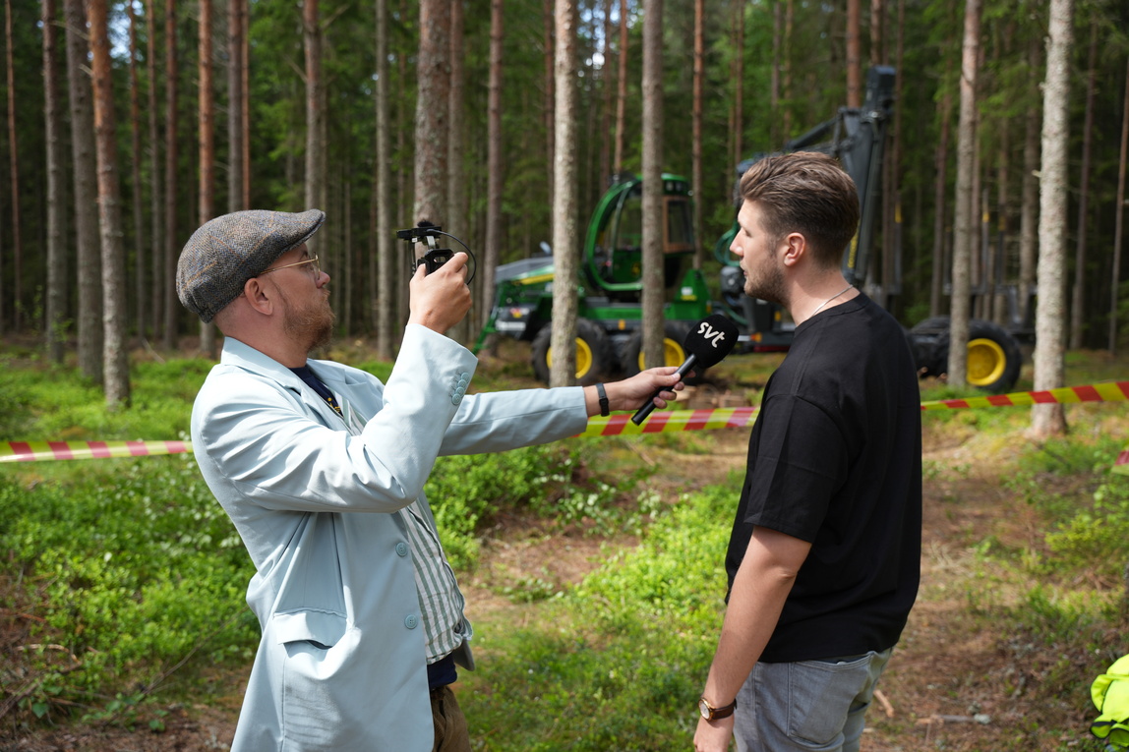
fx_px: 1160
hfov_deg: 51.9
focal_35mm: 37
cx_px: 564
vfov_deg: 35.9
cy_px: 376
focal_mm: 37
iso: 100
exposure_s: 1/160
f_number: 4
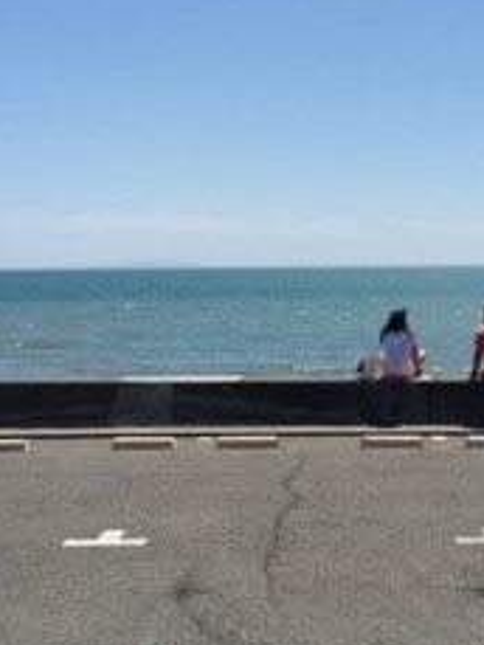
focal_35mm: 59
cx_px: 338
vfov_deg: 32.5
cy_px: 237
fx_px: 1099
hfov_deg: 24.7
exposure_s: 1/3731
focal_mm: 4.12
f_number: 2.2
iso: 32
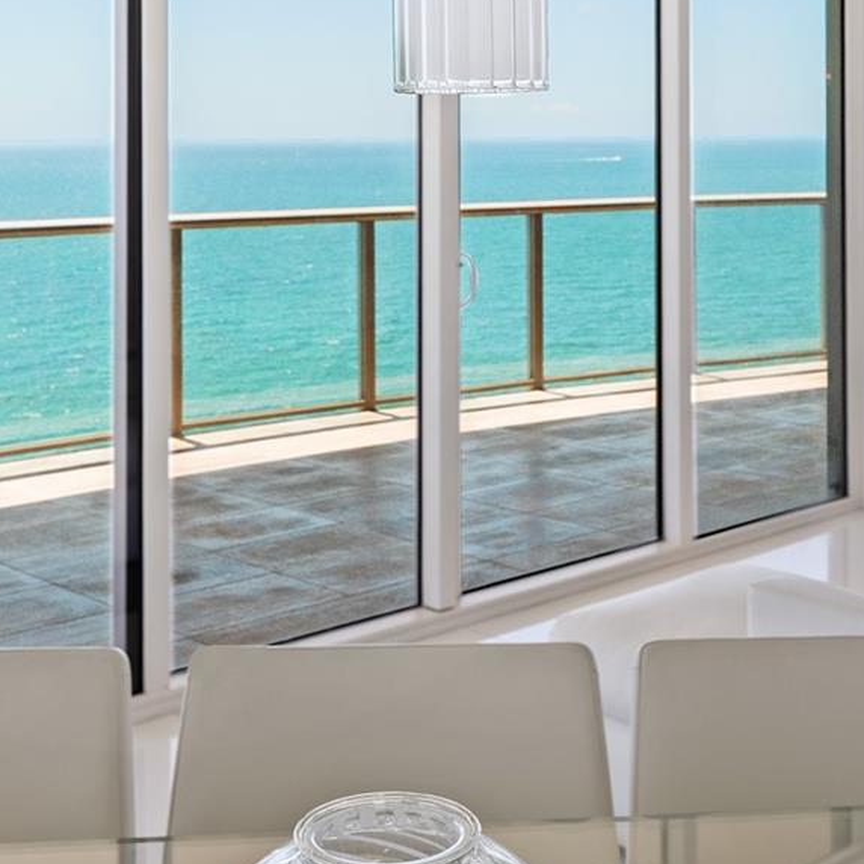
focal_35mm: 57
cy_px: 91
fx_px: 1610
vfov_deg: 28.9
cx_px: 482
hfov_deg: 30.0
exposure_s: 1/100
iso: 200
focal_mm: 24
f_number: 5
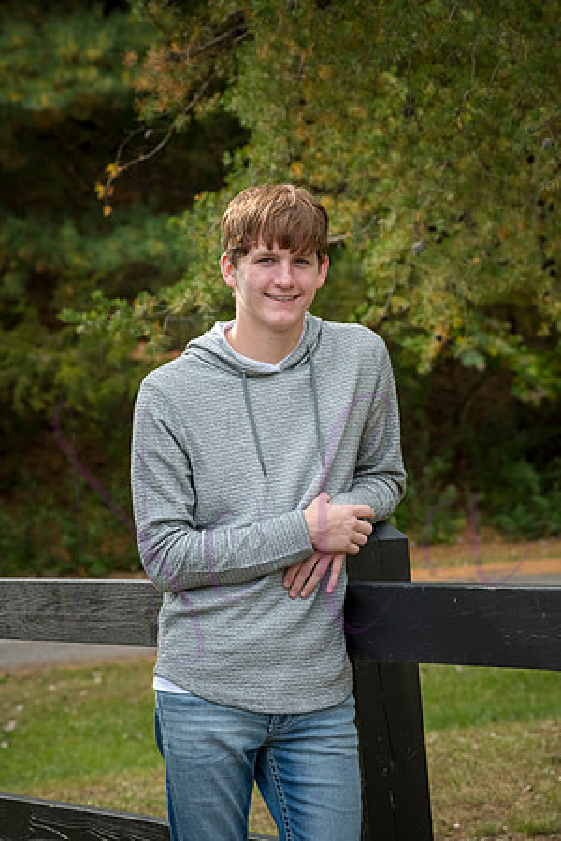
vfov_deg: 18.3
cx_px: 280
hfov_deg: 12.2
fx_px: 2618
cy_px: 420
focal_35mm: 112
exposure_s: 1/400
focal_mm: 112
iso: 800
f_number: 9
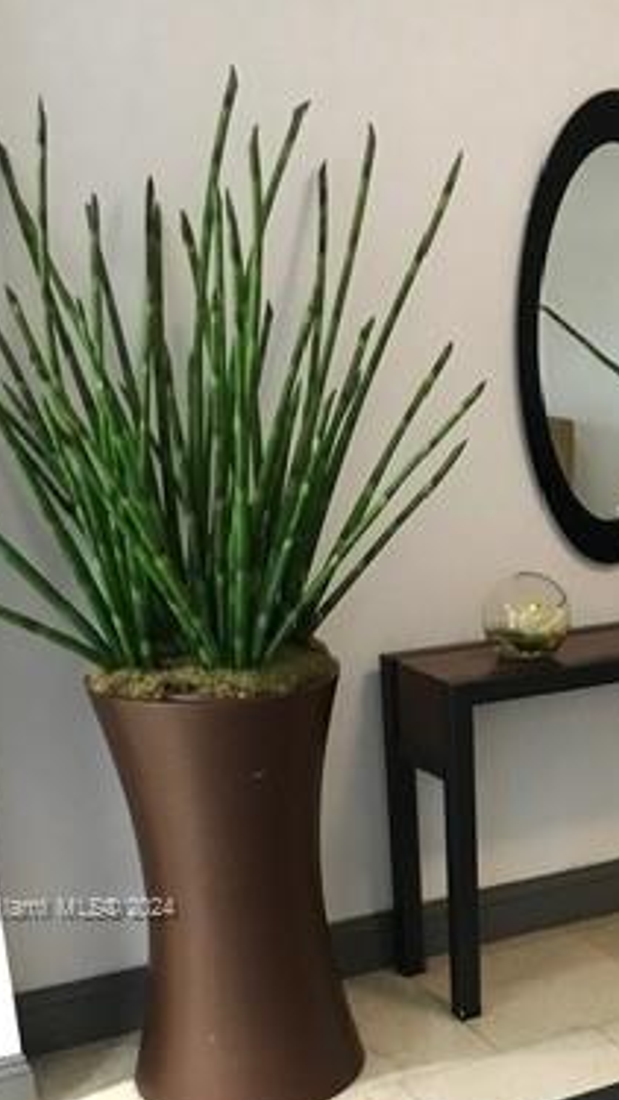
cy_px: 909
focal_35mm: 52
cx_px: 543
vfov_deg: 38.1
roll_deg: +2.4
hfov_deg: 22.6
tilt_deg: -20.3
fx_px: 1517
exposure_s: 1/15
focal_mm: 3.99
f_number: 1.8
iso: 100
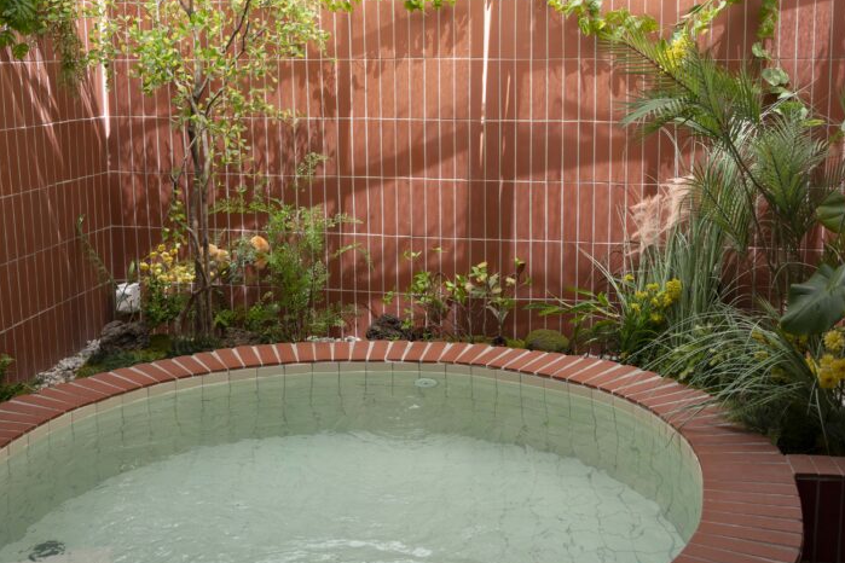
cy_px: 240
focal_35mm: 41
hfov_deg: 47.3
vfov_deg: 32.6
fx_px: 962
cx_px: 481
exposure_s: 1/160
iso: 320
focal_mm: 28
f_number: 4
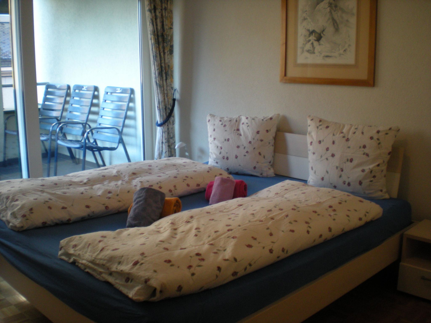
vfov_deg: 37.7
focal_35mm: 38
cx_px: 216
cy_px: 162
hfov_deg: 49.0
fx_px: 473
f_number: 3.1
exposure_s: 1/31.1
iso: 200
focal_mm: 6.3
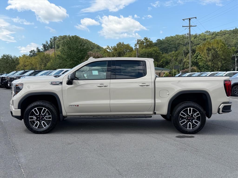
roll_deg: -1.0
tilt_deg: -3.7
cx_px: 119
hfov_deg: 52.6
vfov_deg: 40.7
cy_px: 89
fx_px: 241
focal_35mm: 35
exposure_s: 1/3279
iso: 80
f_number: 1.78
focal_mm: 6.76
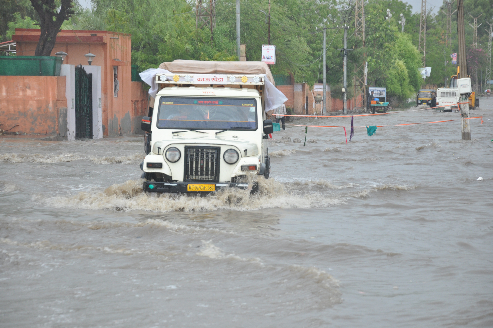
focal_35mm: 158
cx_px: 246
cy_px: 164
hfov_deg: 13.1
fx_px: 2154
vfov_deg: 8.7
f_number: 6.3
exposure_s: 1/125
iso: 400
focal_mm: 105
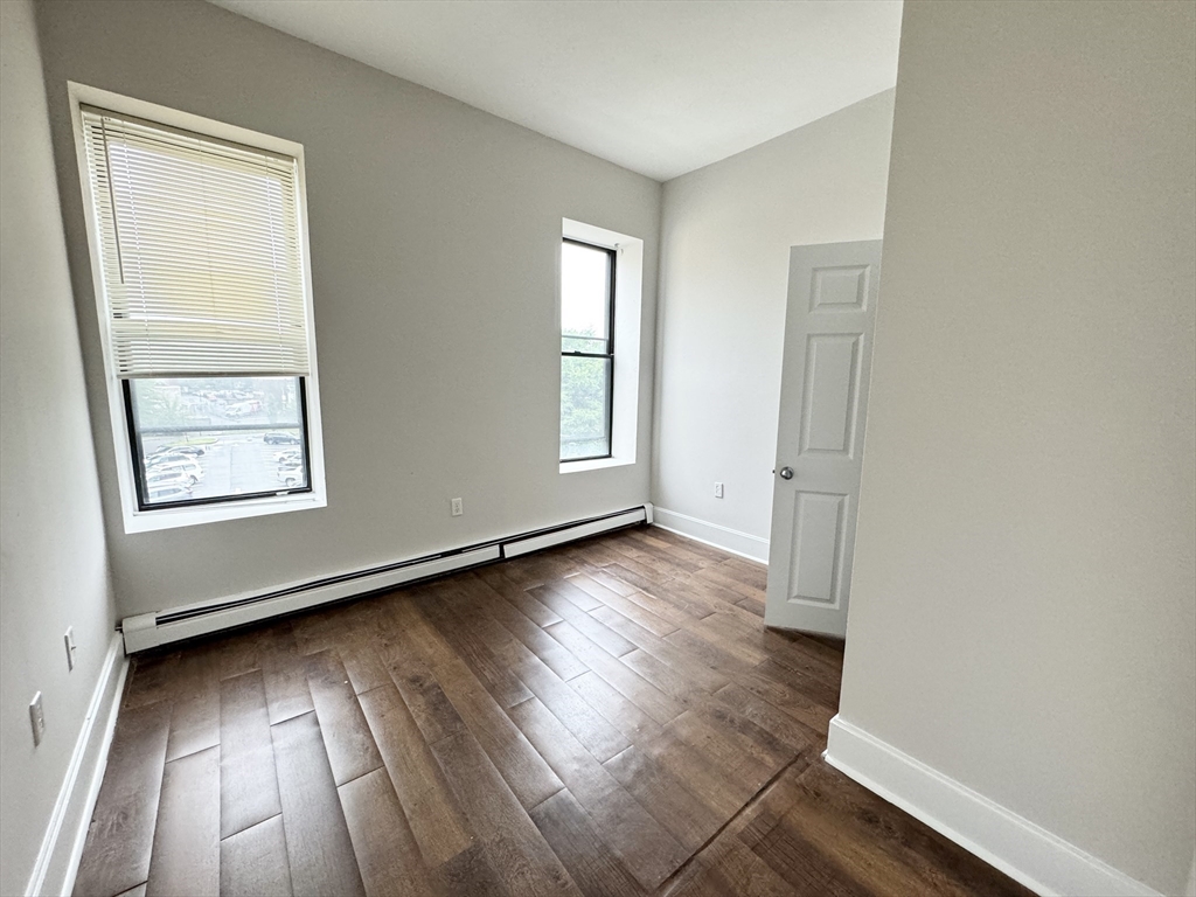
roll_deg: -1.3
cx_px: 598
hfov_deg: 102.1
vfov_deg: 85.7
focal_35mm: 14
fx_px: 484
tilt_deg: -8.2
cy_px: 448
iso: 250
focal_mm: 2.22
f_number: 2.2
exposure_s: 1/120
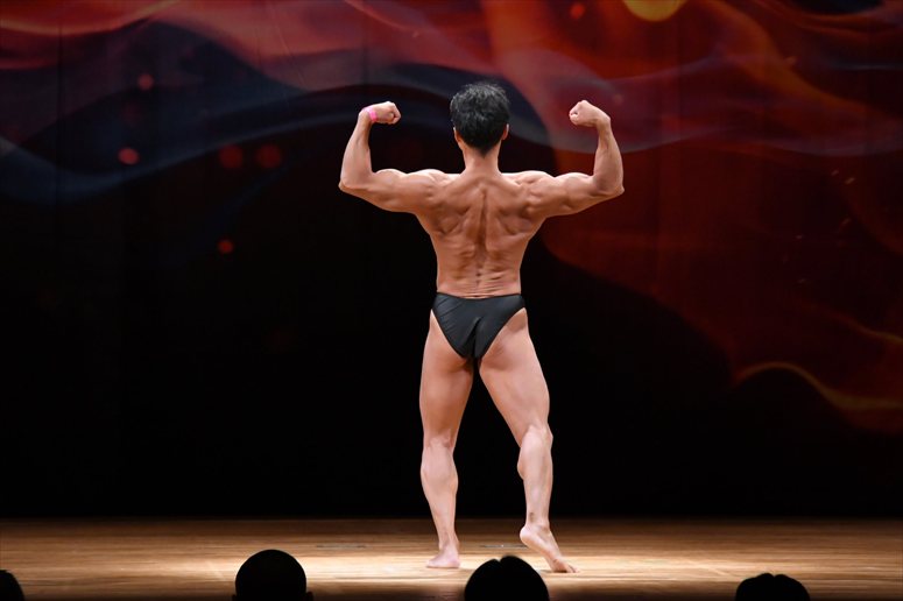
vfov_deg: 5.7
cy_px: 300
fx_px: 6017
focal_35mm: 240
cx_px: 452
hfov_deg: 8.6
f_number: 5.6
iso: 4000
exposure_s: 1/400
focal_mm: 160
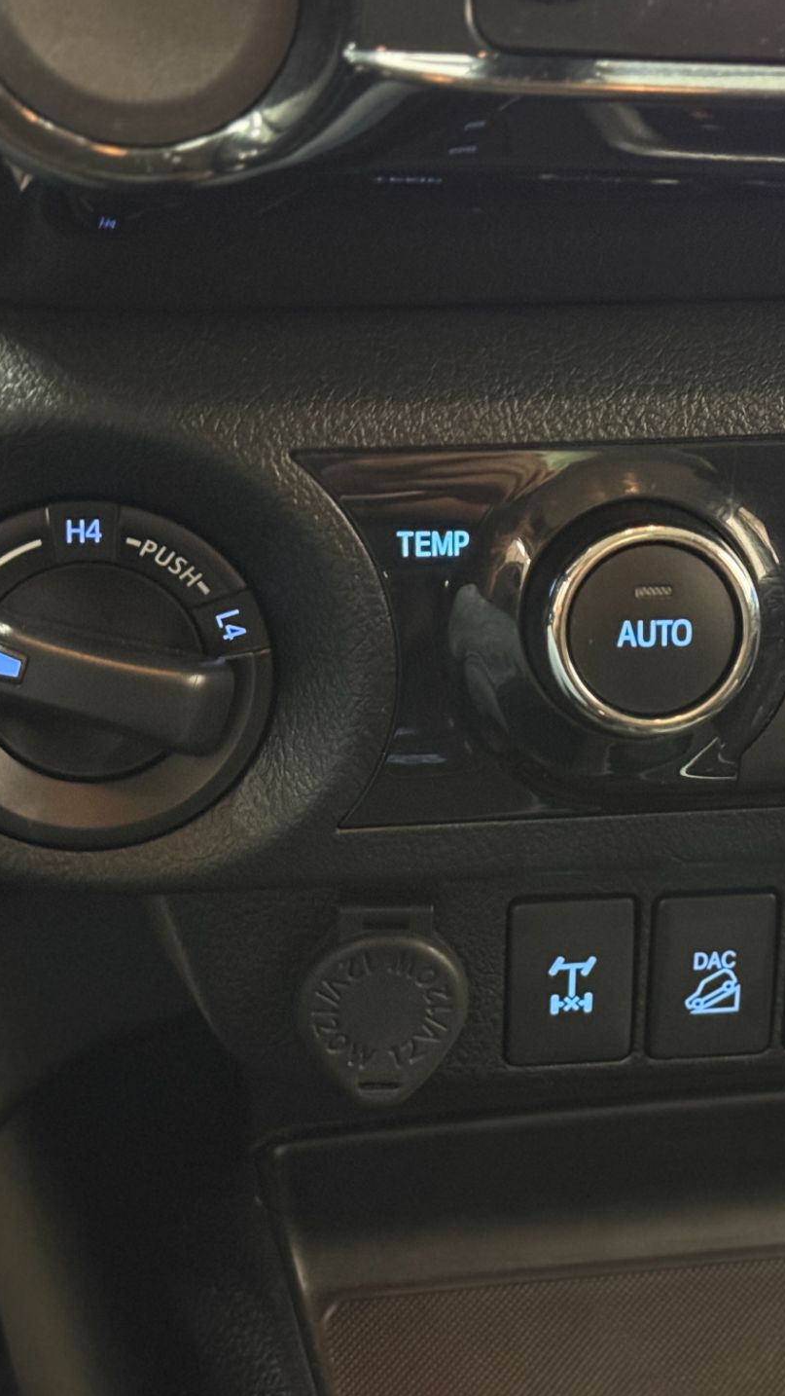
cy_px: 697
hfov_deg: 16.8
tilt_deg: -23.8
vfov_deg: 30.1
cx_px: 821
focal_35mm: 70
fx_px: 2589
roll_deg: -6.2
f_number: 1.78
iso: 640
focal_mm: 6.76
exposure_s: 1/24
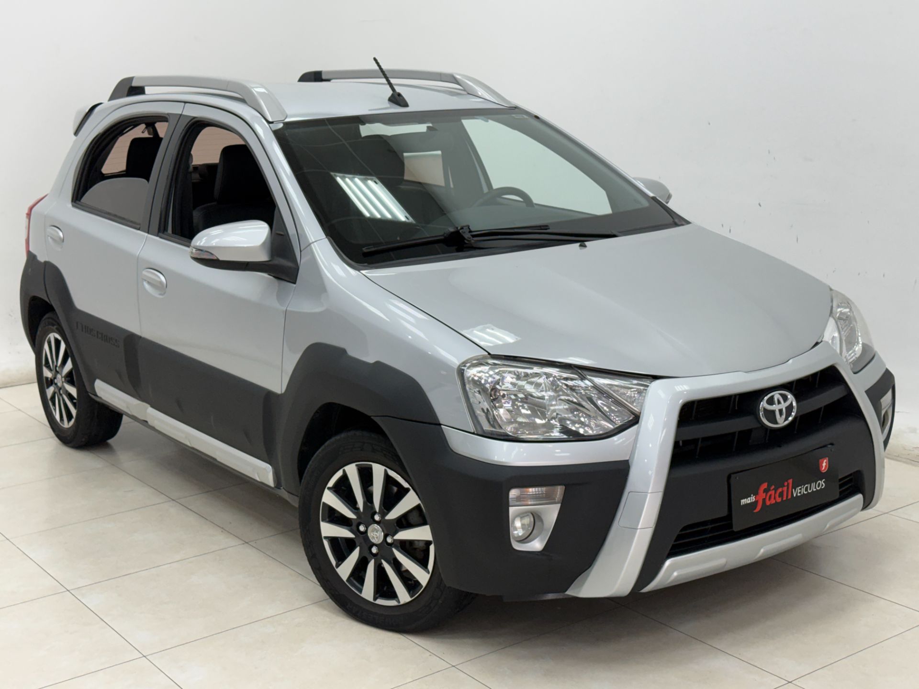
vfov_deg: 30.3
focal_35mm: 48
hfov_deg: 39.7
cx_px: 460
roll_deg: +2.5
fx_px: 1274
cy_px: 344
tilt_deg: -11.4
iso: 160
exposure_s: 1/120
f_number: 1.78
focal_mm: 6.76
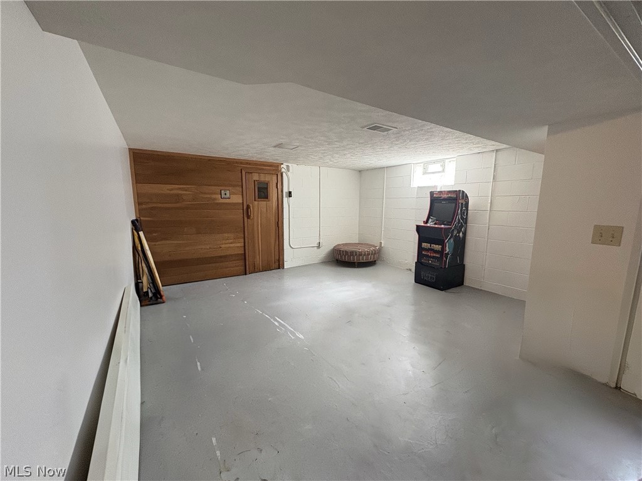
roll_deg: -0.1
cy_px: 240
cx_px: 321
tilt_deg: -9.0
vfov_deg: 85.7
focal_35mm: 14
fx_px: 260
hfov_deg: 102.1
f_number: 2.2
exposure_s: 1/60
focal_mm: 2.22
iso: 400
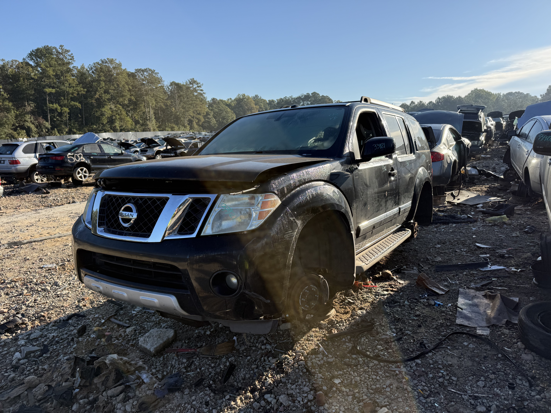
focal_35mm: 24
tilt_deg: -8.3
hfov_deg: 71.6
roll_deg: +1.2
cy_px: 206
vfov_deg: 56.8
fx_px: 382
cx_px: 276
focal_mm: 6.76
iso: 80
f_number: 1.78
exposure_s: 1/2801
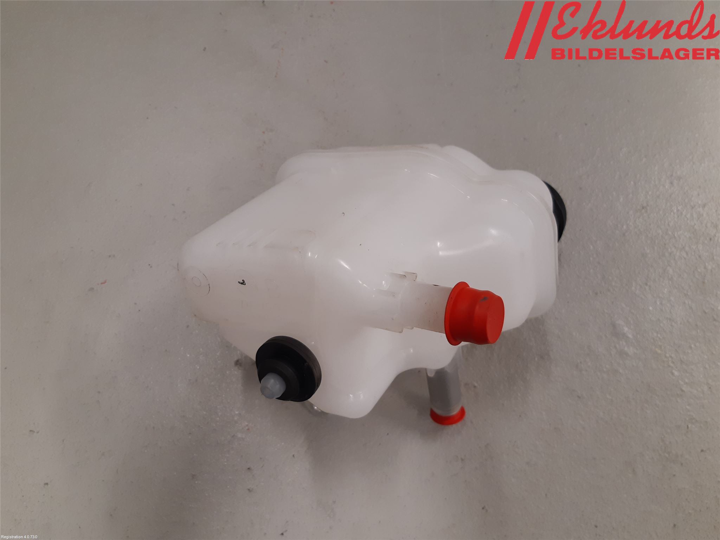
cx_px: 360
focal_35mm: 26
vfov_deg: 53.1
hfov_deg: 67.3
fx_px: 541
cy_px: 270
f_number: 1.7
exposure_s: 1/50
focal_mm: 3.93
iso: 100
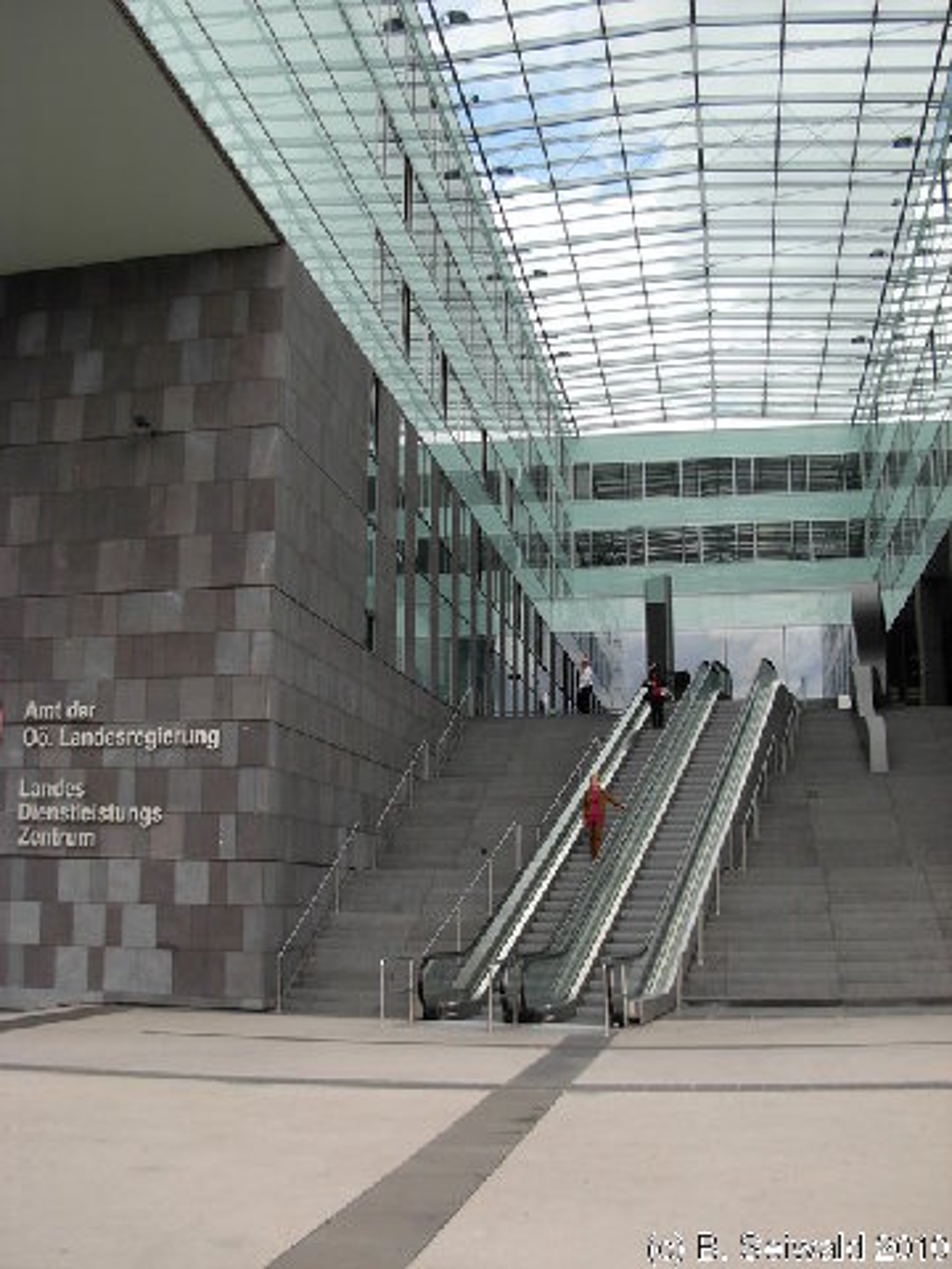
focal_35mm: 38
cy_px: 634
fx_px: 1393
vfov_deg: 49.0
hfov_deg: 37.7
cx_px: 476
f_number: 2.9
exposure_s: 1/418
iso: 79
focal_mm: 6.3
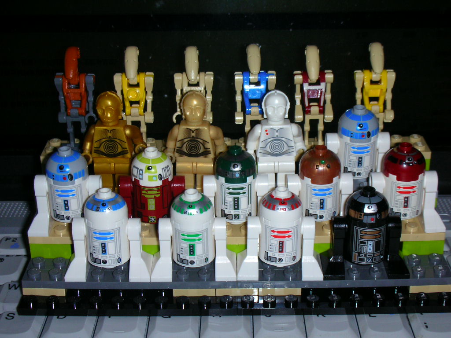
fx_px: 795
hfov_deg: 31.7
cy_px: 169
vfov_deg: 24.0
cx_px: 226
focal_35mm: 61
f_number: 11.3
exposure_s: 1/120
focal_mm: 10.1
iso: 50
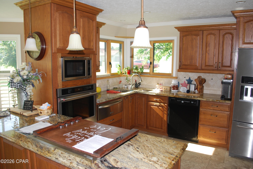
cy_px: 84
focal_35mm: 27
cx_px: 126
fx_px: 190
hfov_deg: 67.3
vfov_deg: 48.0
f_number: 3.5
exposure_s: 1/60
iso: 200
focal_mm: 18
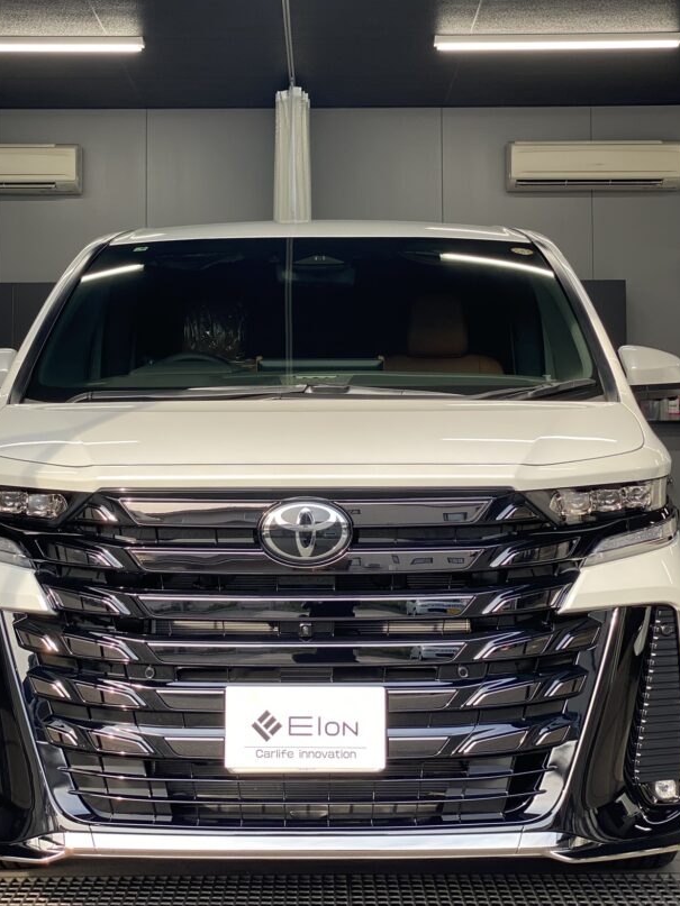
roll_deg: -0.5
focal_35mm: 66
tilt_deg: +4.3
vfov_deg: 29.3
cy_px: 332
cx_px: 317
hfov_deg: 22.2
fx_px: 1729
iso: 25
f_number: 2
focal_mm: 6
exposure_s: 1/122
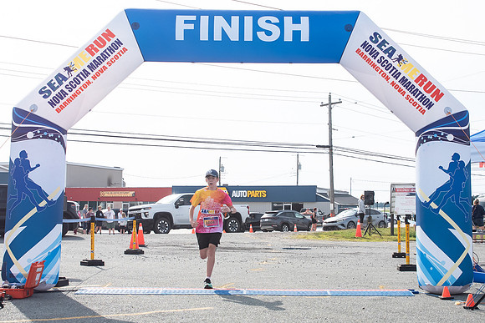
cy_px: 151
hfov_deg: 34.0
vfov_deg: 23.0
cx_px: 259
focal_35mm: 59
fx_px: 794
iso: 800
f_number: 4
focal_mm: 32
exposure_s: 1/3200
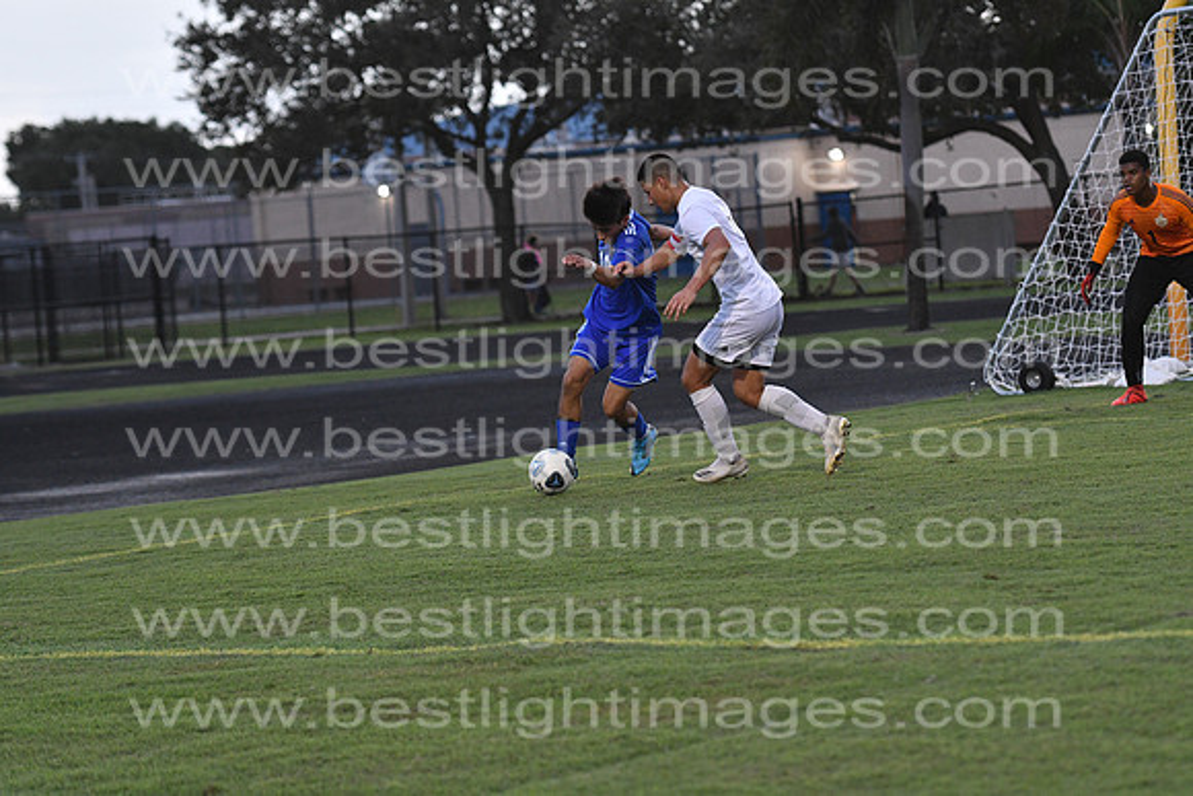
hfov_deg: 14.0
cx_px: 596
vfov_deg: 9.3
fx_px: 4872
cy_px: 398
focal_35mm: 147
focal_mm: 98
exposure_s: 1/800
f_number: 3.2
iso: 1600
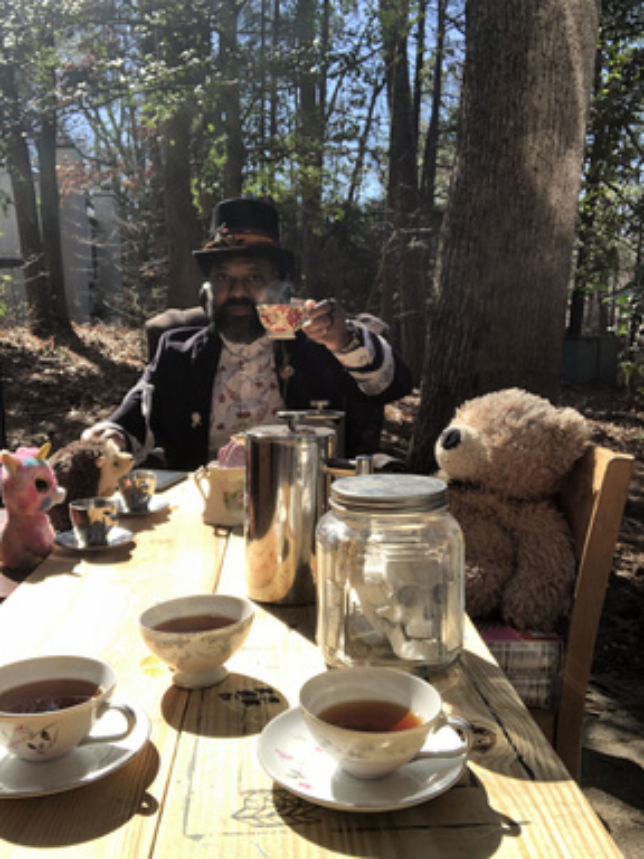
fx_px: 794
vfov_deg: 56.8
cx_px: 322
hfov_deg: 44.2
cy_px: 430
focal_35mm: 32
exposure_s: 1/145
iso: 20
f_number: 2.2
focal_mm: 2.87
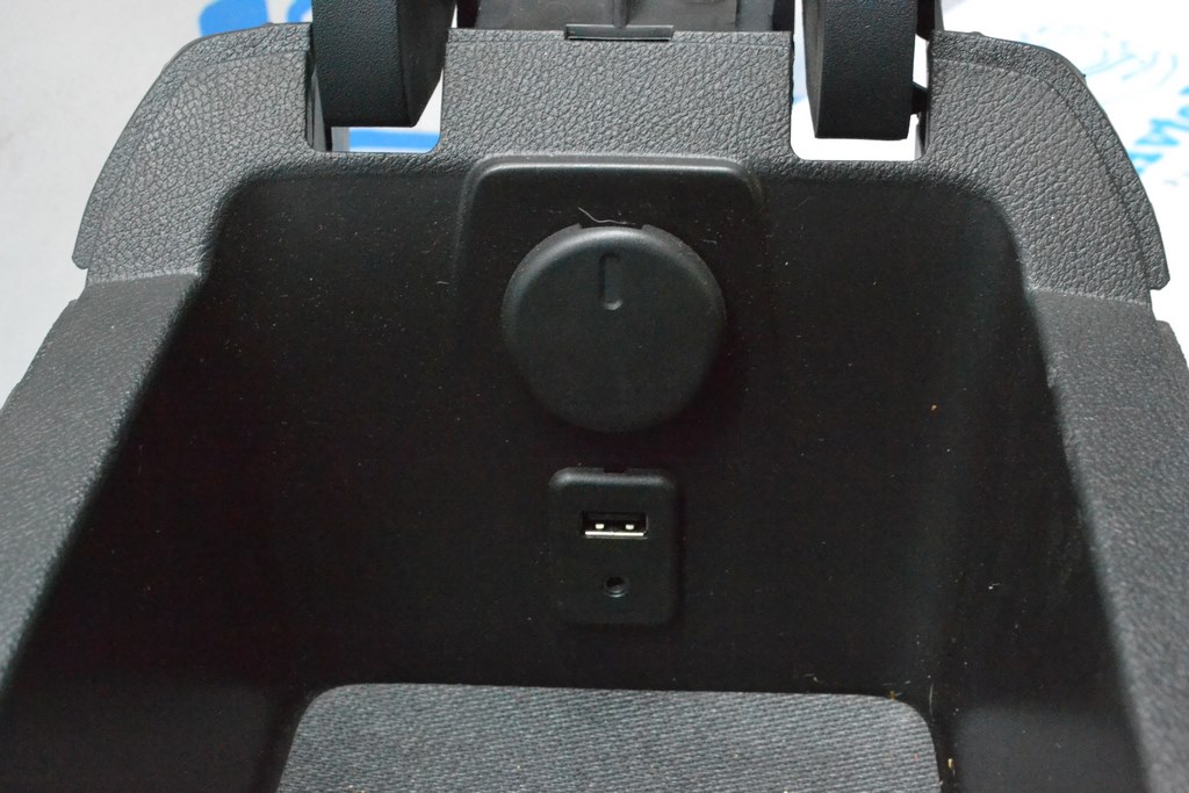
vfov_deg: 21.6
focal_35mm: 63
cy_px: 396
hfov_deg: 31.9
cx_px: 594
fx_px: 2081
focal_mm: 42
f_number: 10
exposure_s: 1/100
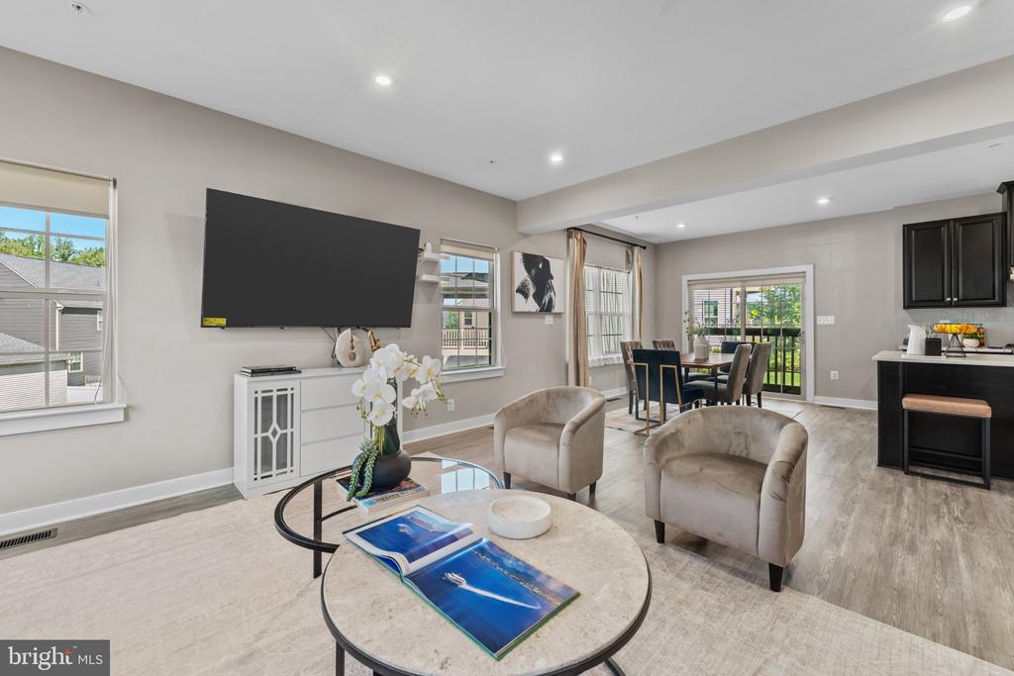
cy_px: 338
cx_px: 507
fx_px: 414
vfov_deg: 78.5
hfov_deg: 101.5
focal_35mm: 15
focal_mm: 14.7
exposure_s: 1/1.67
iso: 100
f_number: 8
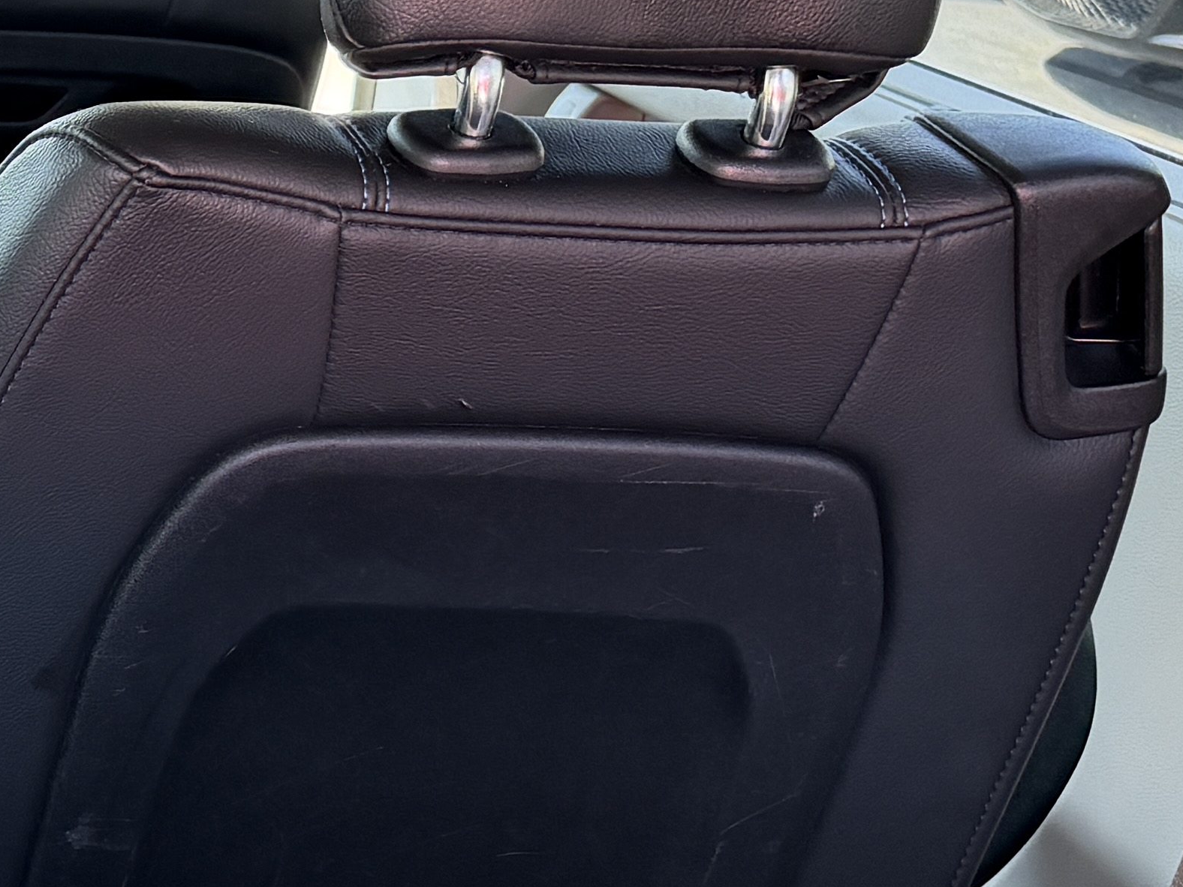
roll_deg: -2.2
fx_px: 2973
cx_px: -662
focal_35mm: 87
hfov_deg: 19.3
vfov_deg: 17.0
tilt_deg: -21.5
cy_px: 496
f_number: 1.78
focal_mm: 6.76
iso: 200
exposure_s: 1/80
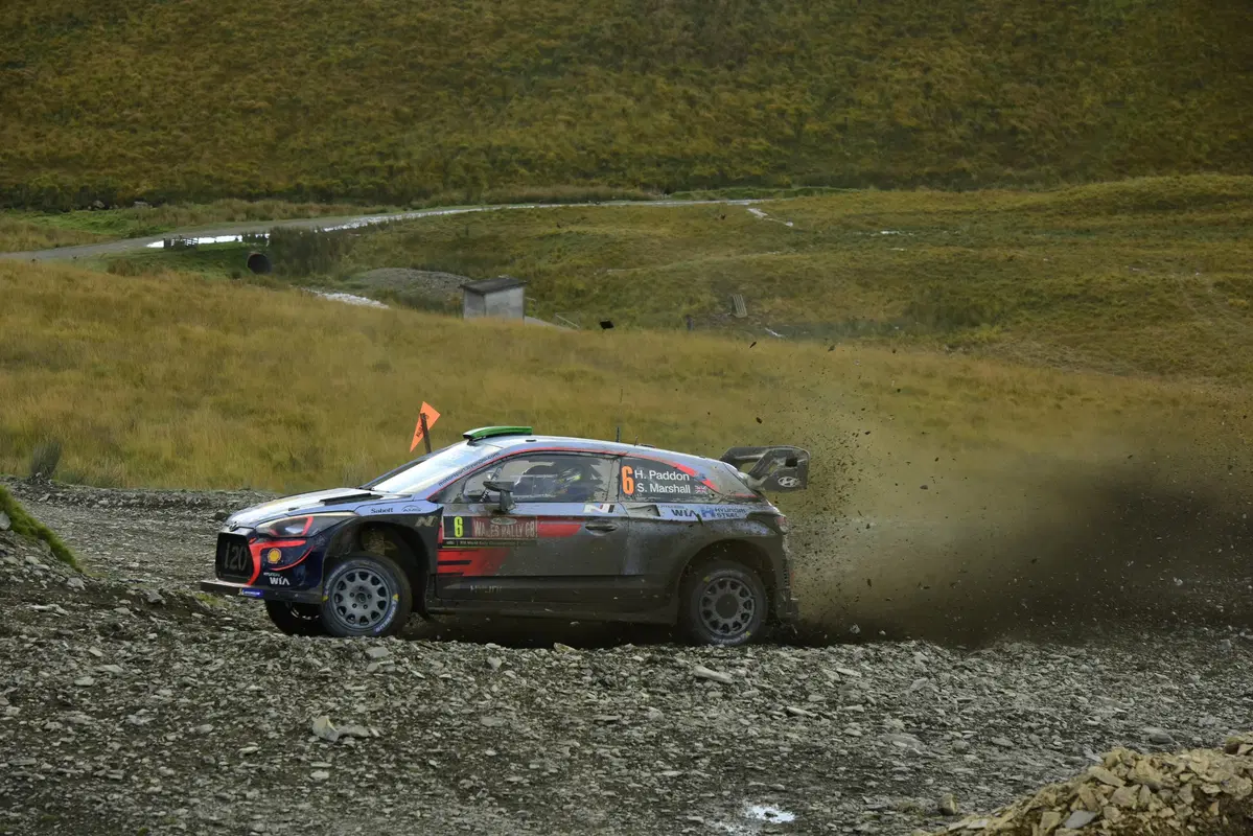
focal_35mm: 150
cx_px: 626
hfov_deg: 13.7
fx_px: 5222
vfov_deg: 9.2
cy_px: 418
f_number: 9
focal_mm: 150
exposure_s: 1/640
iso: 1600
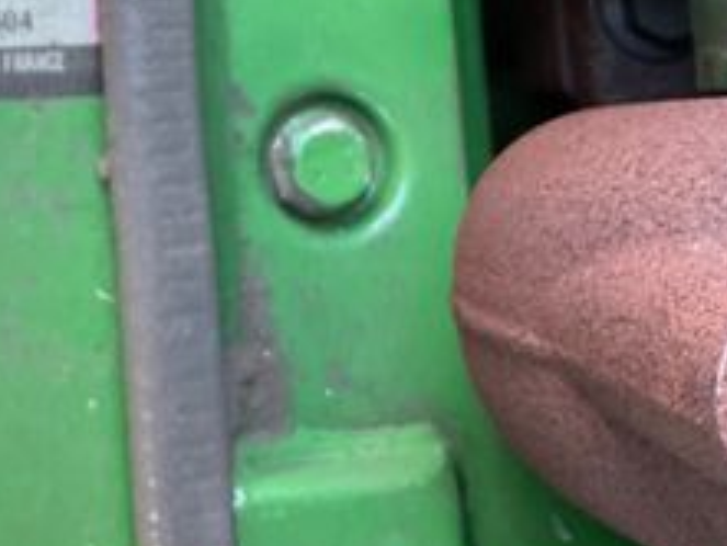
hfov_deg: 26.0
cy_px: -99
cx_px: 44
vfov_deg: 19.3
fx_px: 1513
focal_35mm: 72
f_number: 1.8
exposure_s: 1/60
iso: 125
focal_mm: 3
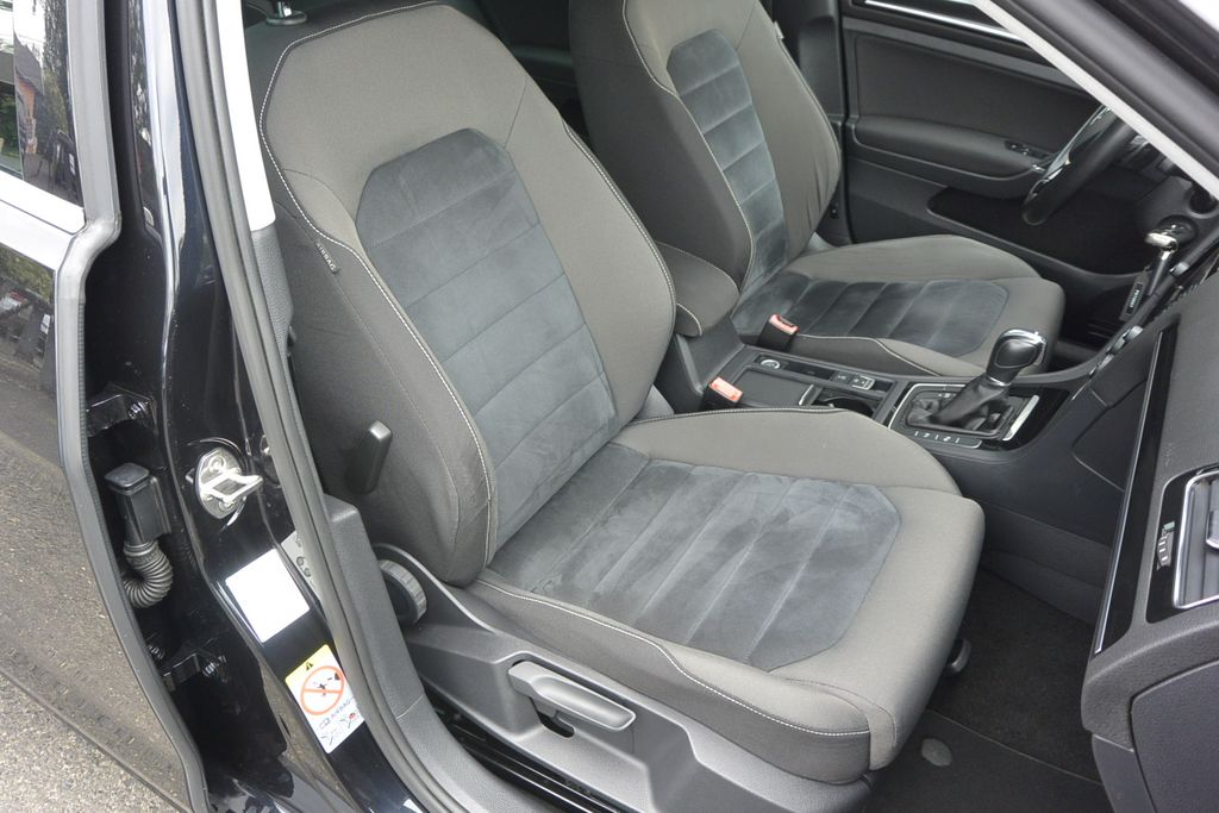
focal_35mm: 28
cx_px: 610
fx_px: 948
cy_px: 406
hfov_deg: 65.5
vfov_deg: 46.4
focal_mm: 10.7
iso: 200
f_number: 3.5
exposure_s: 1/160
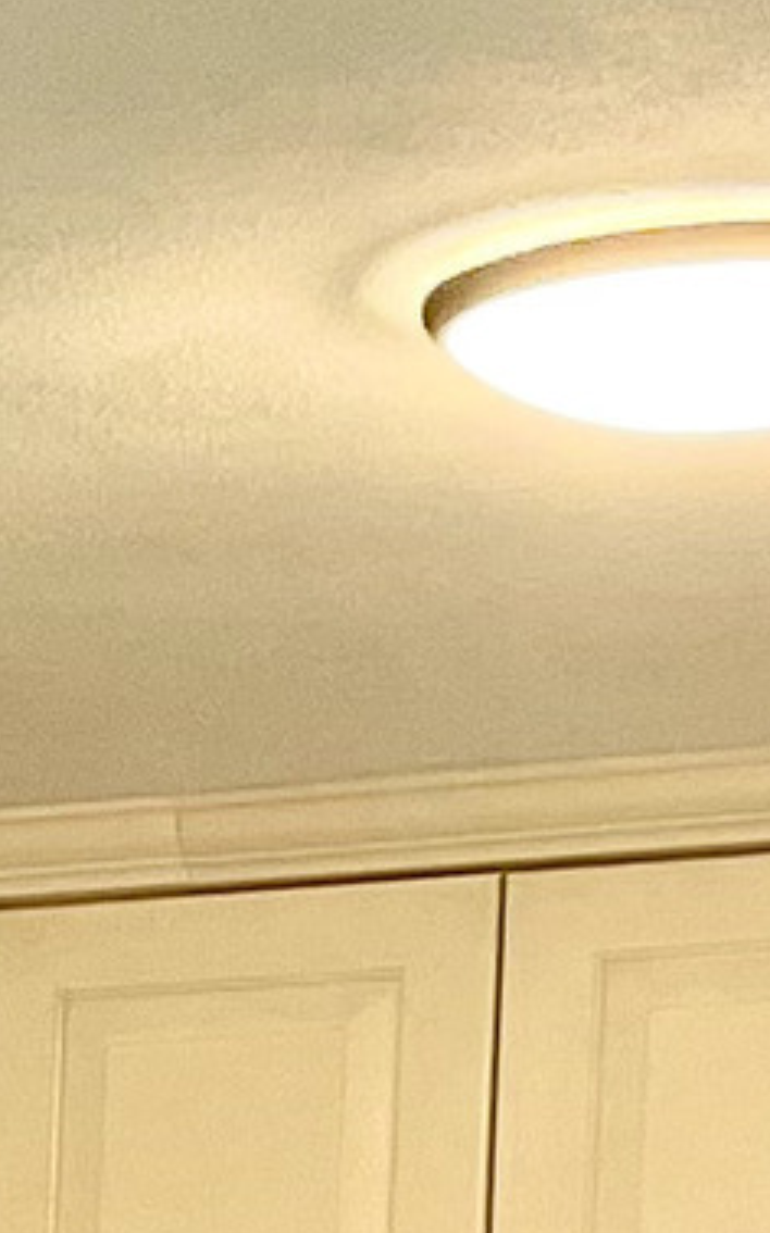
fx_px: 7527
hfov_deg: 5.5
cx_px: -1547
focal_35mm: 224
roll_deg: -1.1
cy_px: 2714
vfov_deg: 8.7
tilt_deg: -2.9
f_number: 1.6
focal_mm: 4.2
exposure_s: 1/120
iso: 100
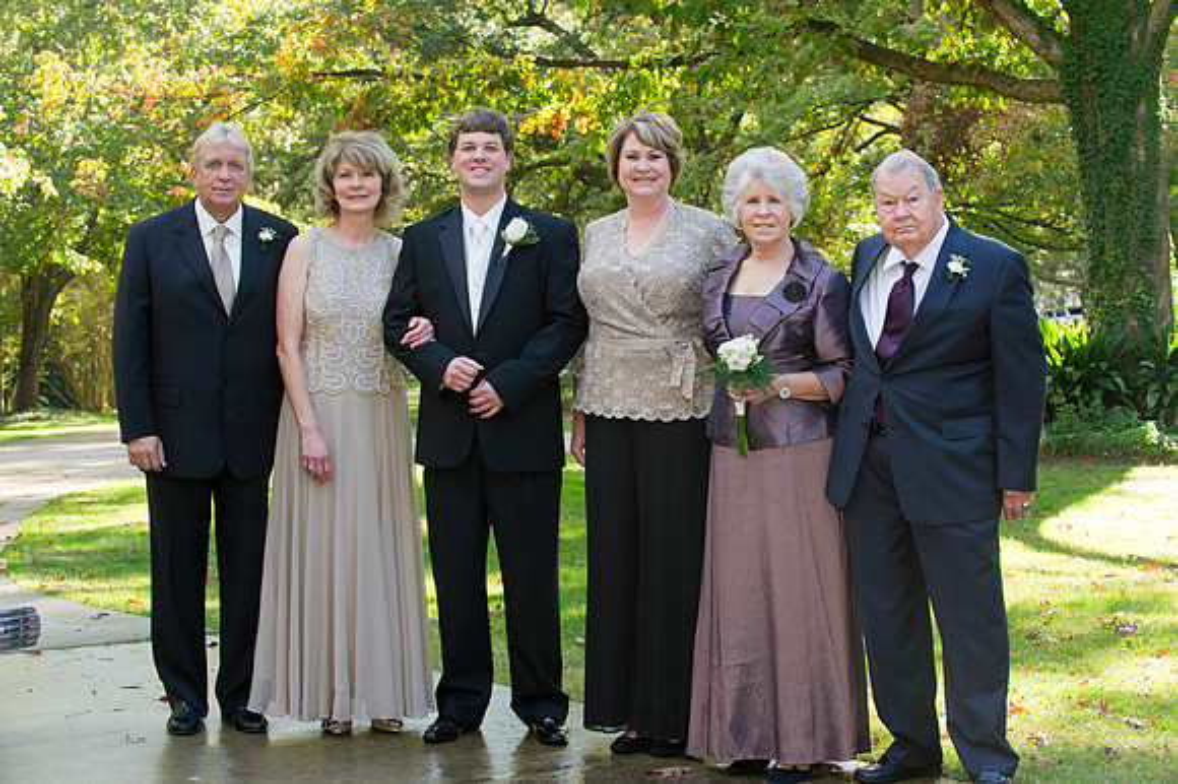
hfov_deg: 28.9
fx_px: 2289
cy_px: 392
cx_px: 589
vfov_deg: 19.4
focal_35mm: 70
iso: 500
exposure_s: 1/125
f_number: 5.6
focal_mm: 70
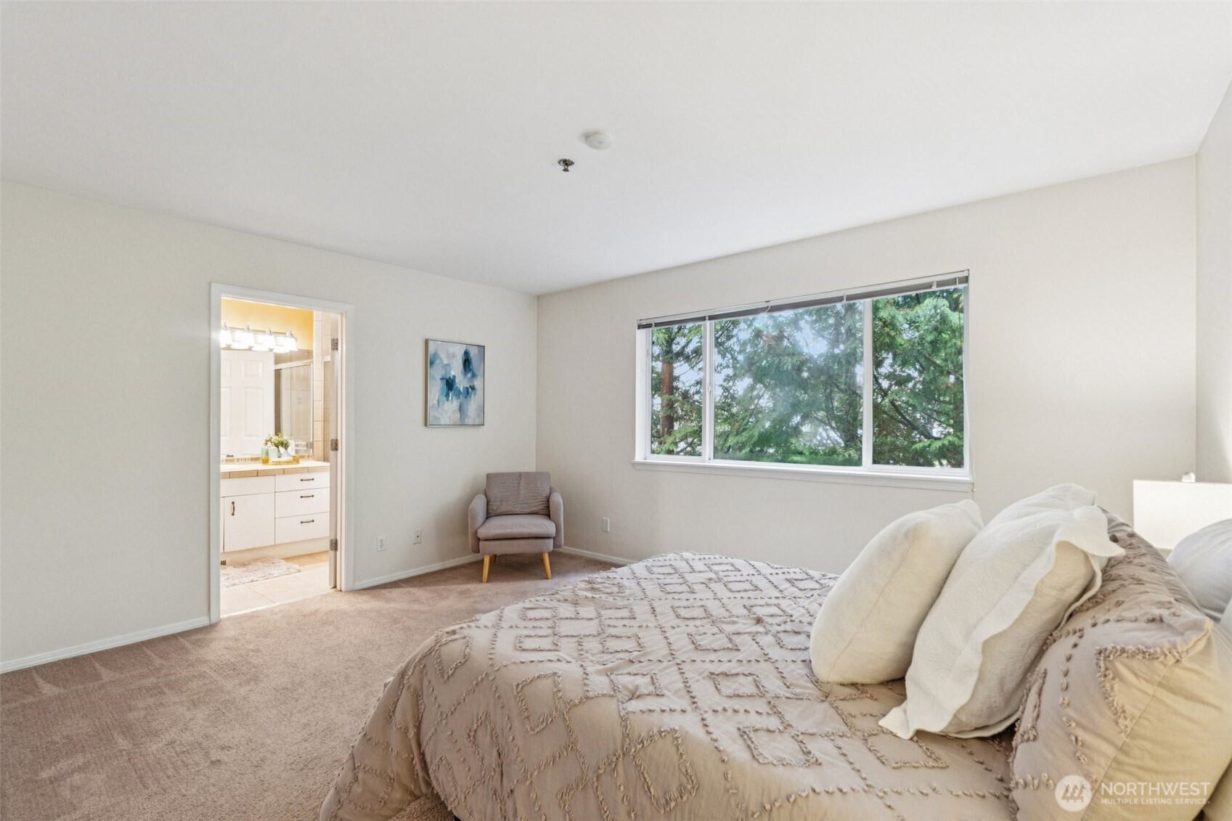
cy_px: 410
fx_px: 565
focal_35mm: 16
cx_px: 616
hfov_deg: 95.0
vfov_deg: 72.0
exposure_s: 1/2
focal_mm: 11
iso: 250
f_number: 9
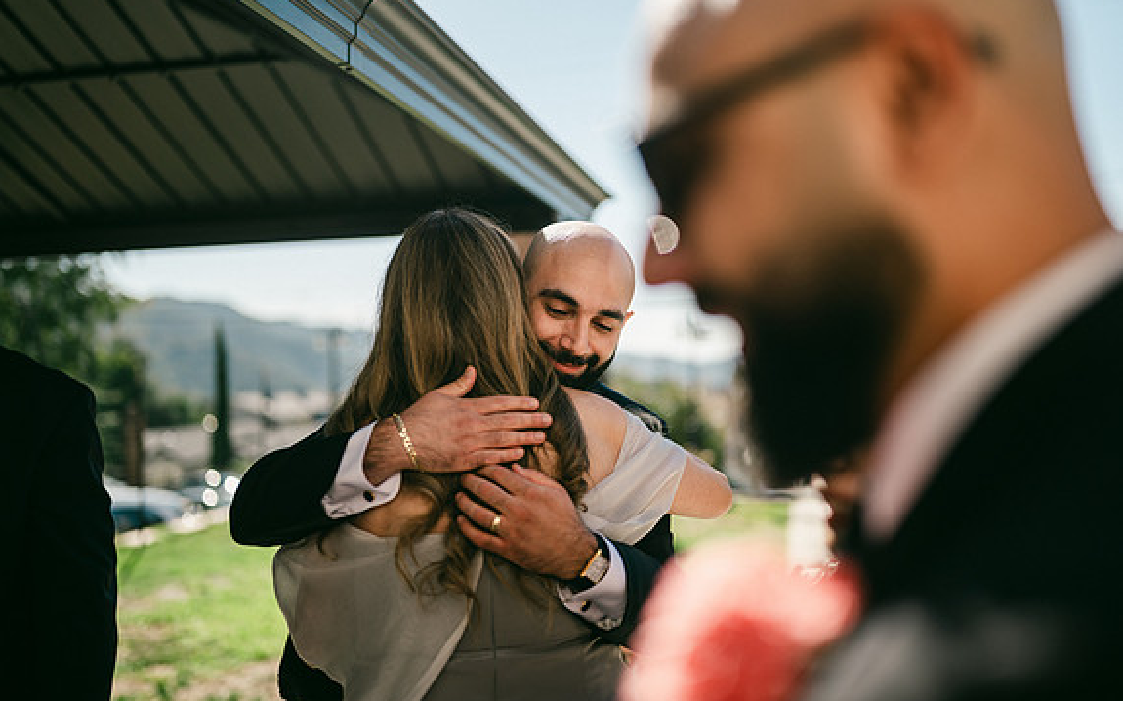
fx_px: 1101
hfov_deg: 54.0
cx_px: 561
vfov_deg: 35.3
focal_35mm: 36
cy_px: 337
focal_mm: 35
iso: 64
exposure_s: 1/5000
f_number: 1.2
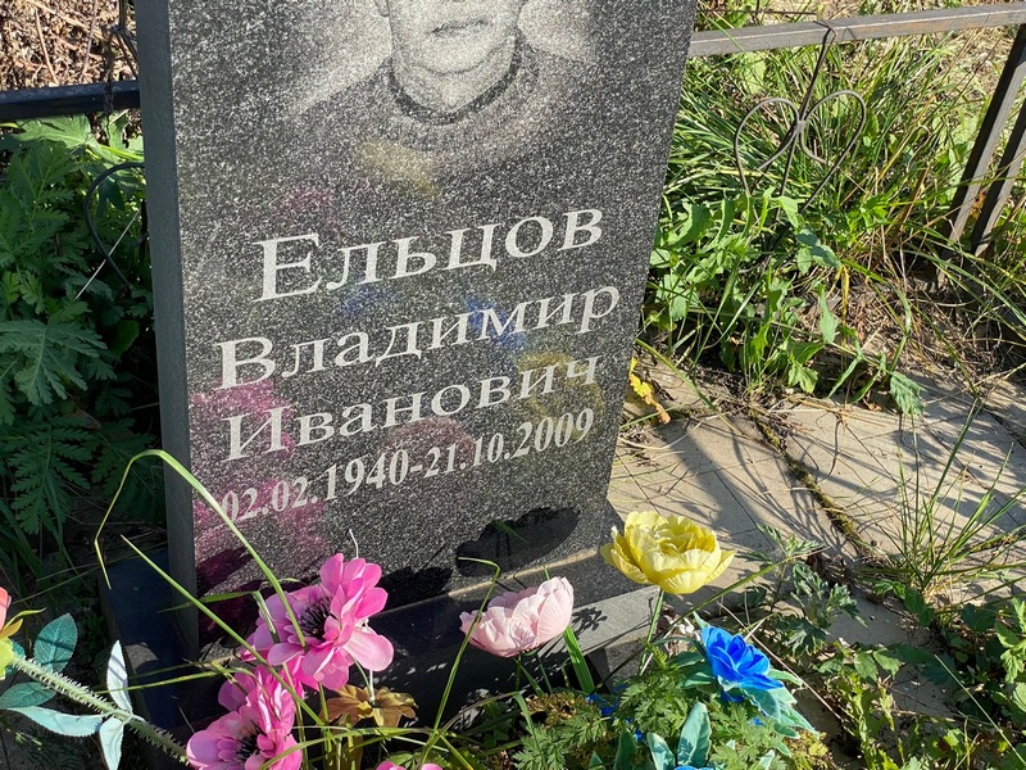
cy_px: 385
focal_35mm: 52
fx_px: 1541
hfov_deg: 36.8
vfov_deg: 28.0
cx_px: 513
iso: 20
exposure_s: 1/489
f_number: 2
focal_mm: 6
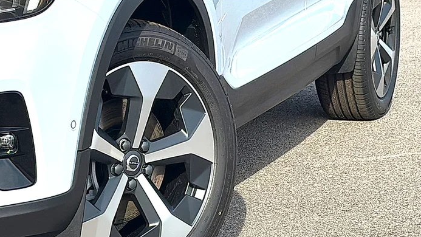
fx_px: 1228
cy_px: 156
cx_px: 212
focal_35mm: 110
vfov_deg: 11.0
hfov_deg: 19.5
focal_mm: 6.86
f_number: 1.78
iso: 100
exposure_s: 1/4808
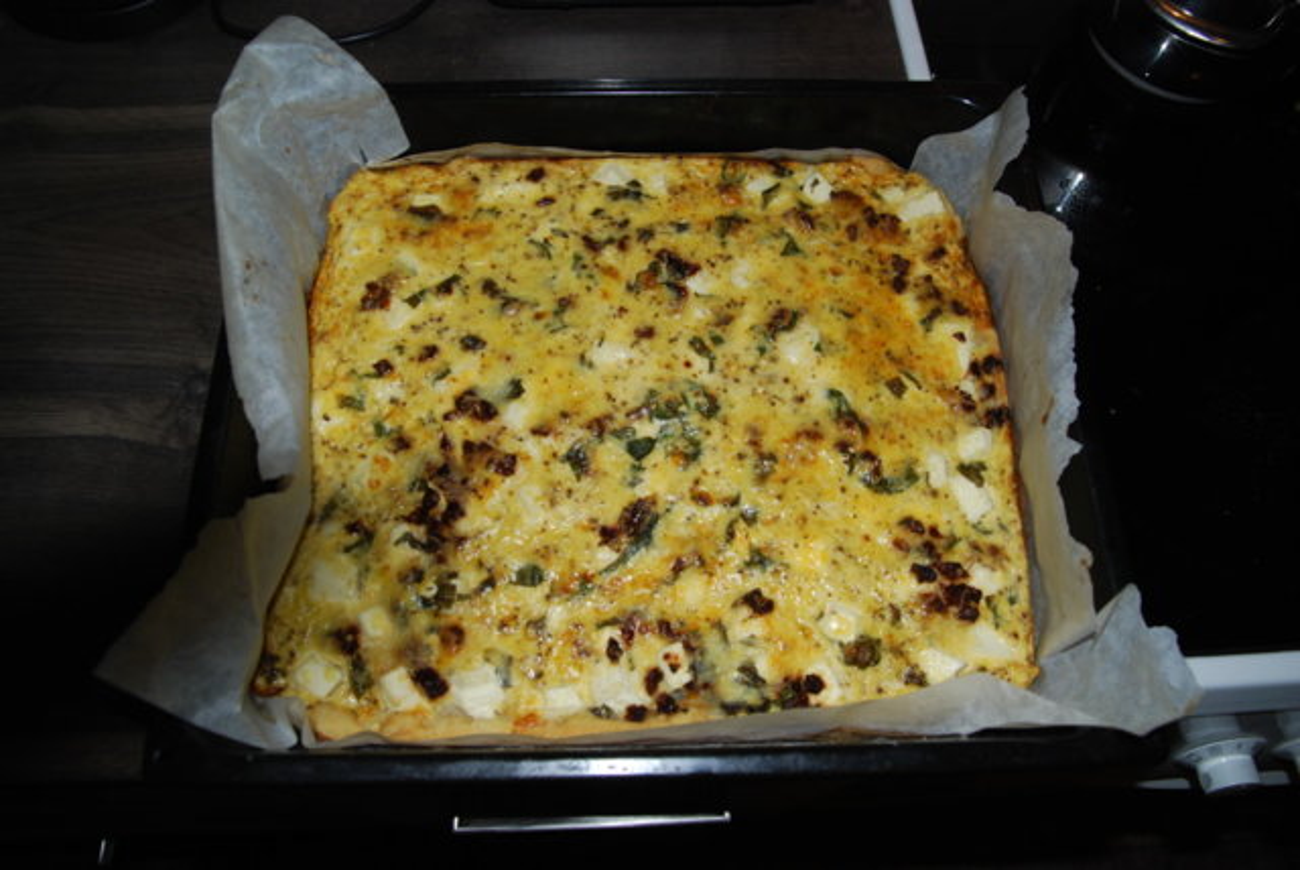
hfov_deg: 70.4
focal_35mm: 26
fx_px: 922
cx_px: 650
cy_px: 435
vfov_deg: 50.5
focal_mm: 17
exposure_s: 1/125
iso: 100
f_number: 4
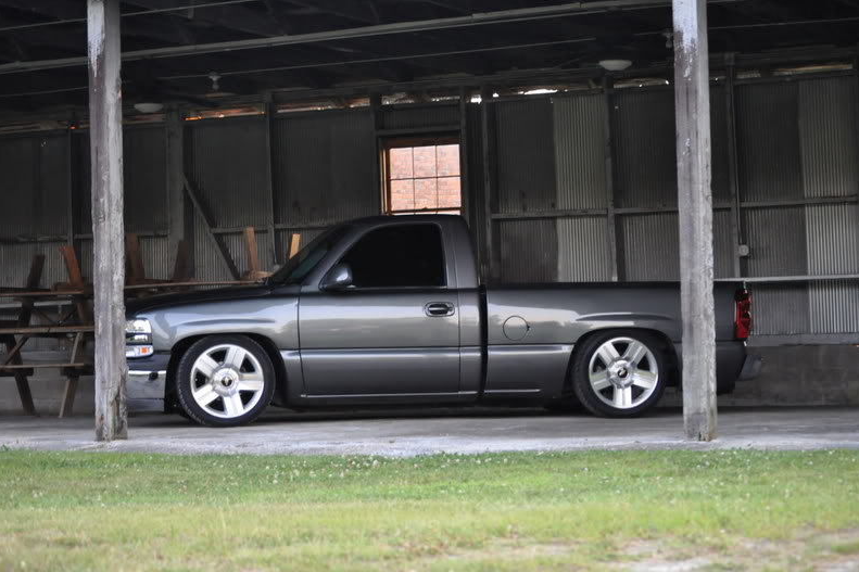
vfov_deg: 14.5
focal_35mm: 94
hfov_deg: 21.7
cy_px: 288
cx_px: 431
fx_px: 2242
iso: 1400
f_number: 4.2
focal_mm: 62
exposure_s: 1/125
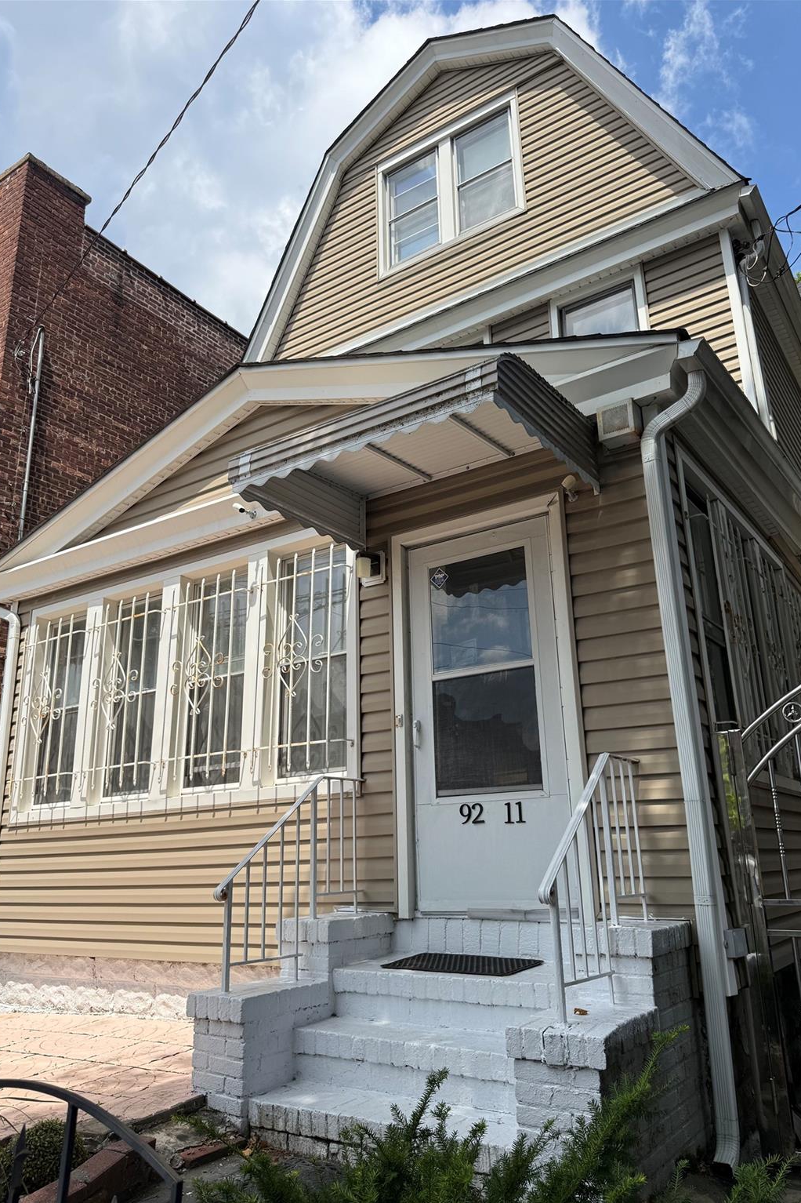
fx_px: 835
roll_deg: +1.3
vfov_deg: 71.5
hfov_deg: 51.3
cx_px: 415
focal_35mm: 25
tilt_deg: +18.0
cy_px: 602
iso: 80
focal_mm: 6.76
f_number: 1.78
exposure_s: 1/3759
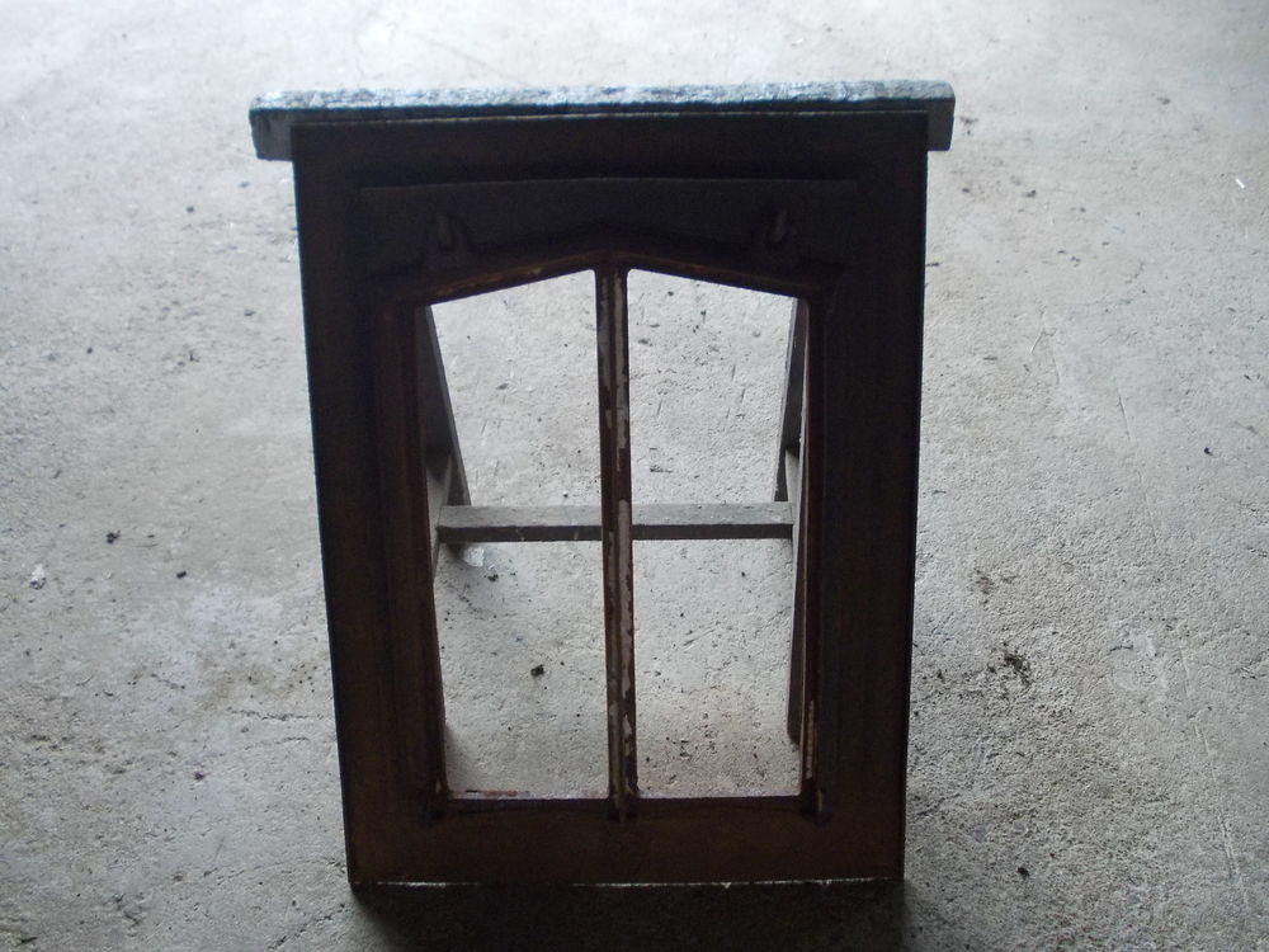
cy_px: 476
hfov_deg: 49.0
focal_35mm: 38
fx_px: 1393
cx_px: 634
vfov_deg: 37.7
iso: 200
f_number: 3.1
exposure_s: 1/80
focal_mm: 5.3
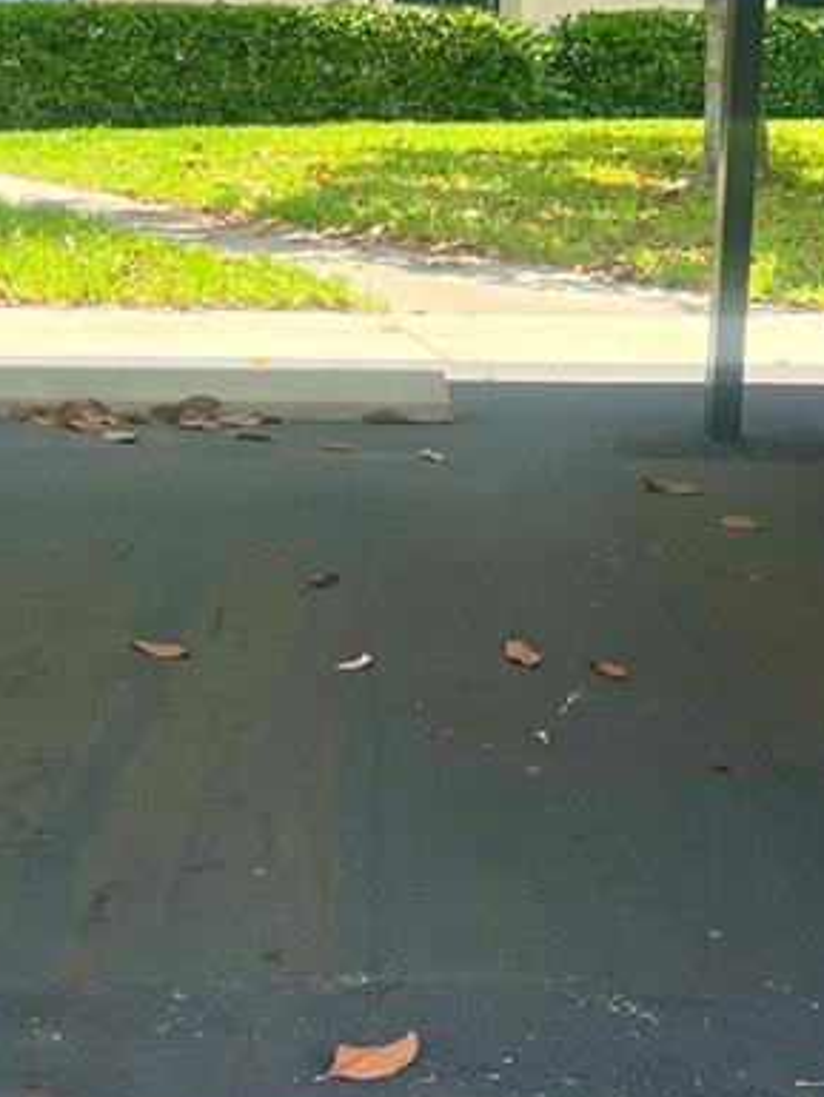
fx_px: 2569
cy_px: 333
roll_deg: -1.7
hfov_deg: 17.9
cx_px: 48
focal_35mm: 81
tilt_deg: -6.7
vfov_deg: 24.0
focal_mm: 5.7
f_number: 1.5
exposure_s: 1/705
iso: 50
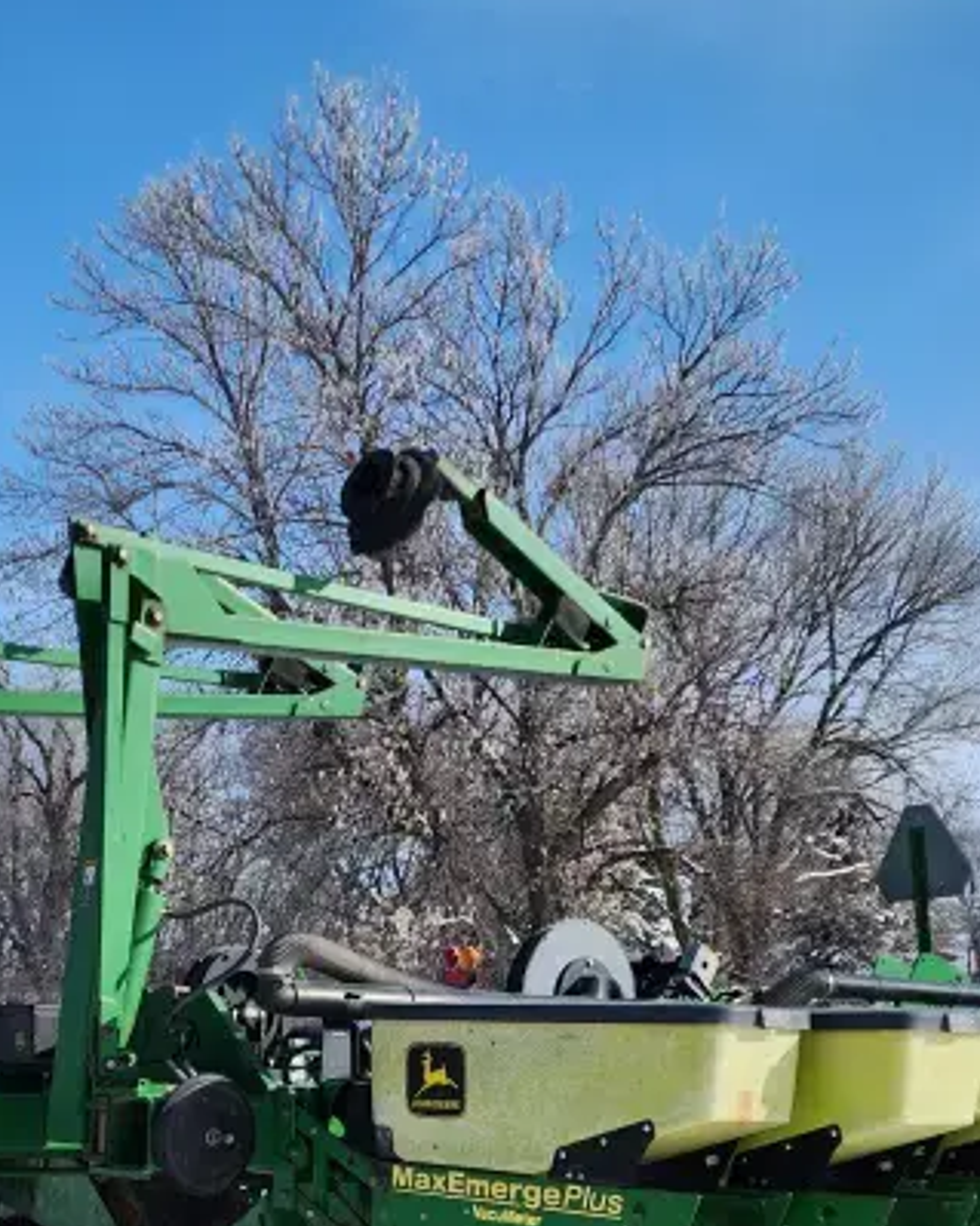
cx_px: 273
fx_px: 1959
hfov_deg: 27.8
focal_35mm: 54
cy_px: 1079
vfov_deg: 33.1
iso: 12
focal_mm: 6.4
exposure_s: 1/1441
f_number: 1.8
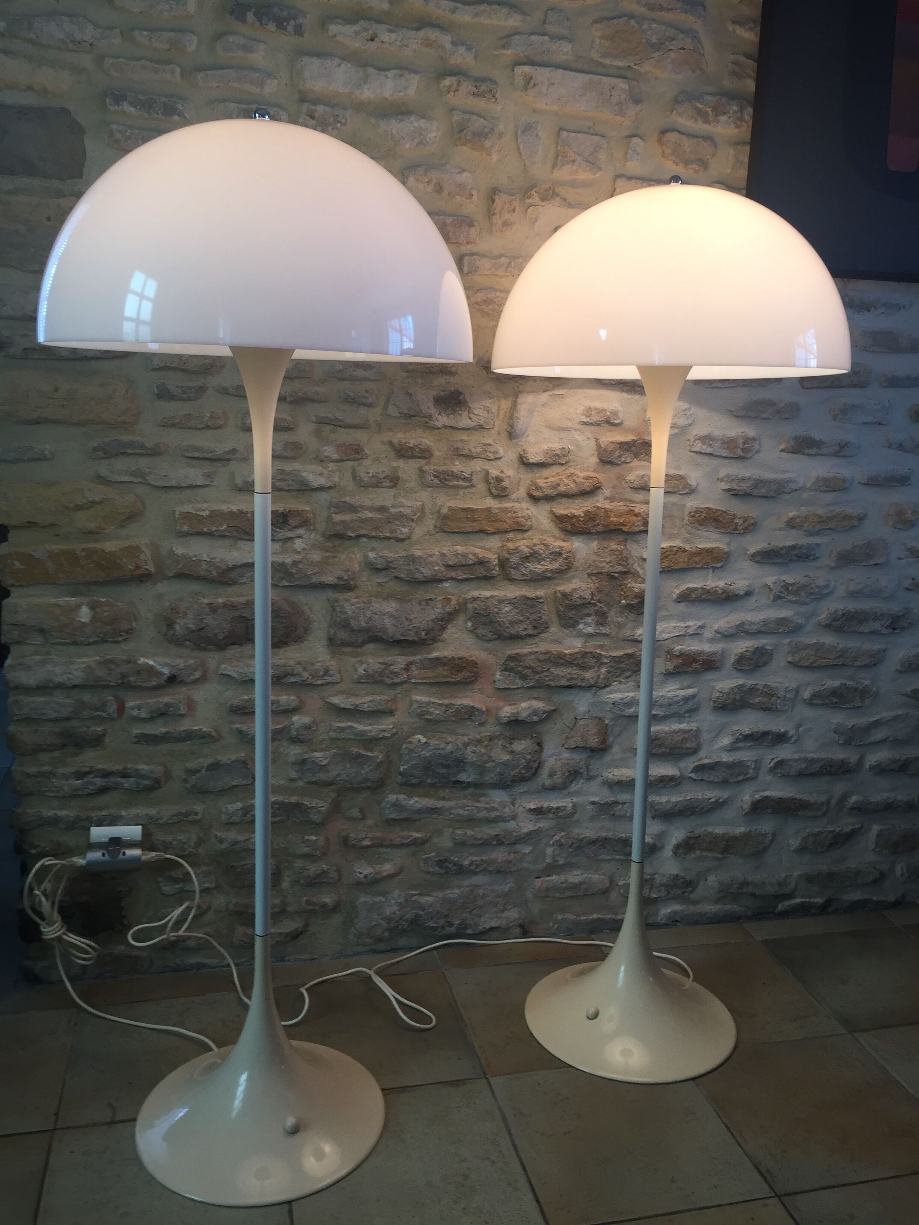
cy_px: 612
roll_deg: -0.6
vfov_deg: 61.7
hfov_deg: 48.2
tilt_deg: -10.8
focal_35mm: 29
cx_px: 460
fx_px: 1027
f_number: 2.2
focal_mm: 4.15
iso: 40
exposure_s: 1/50
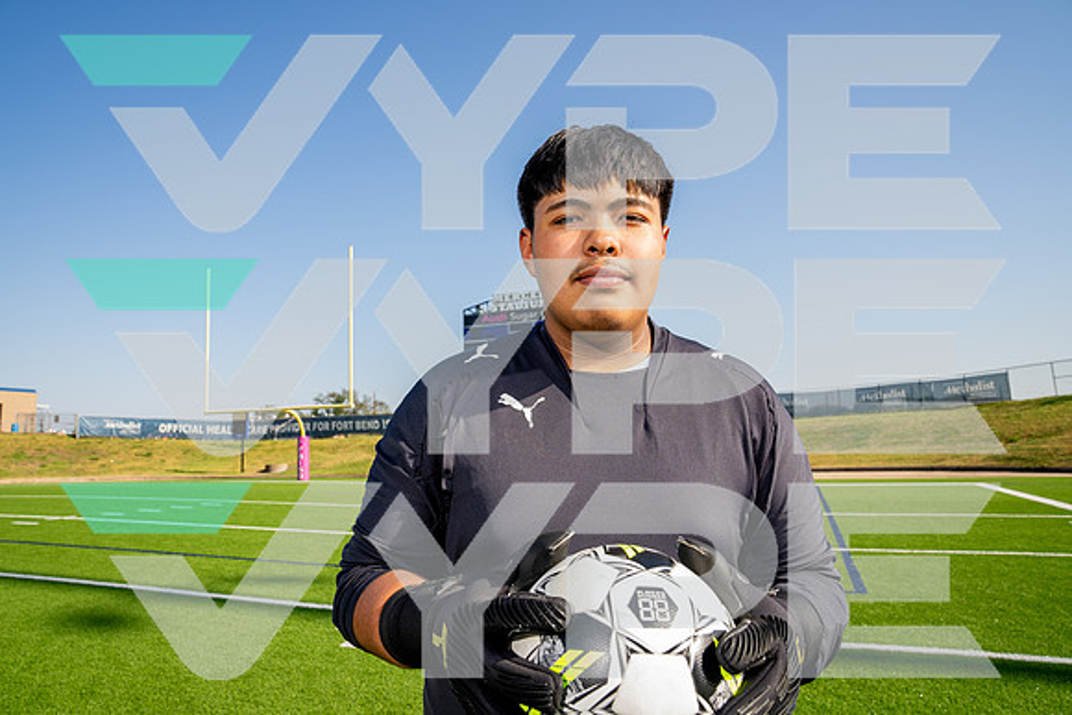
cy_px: 358
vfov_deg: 53.2
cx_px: 536
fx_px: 715
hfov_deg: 73.7
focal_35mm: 24
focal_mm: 24
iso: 50
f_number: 7.1
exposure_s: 1/125
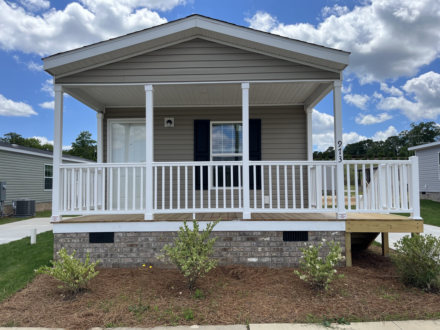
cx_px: 220
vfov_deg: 53.1
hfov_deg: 67.3
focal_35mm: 26
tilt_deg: +3.0
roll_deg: +0.6
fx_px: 330
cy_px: 165
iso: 50
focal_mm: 5.1
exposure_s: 1/2967
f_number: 1.6
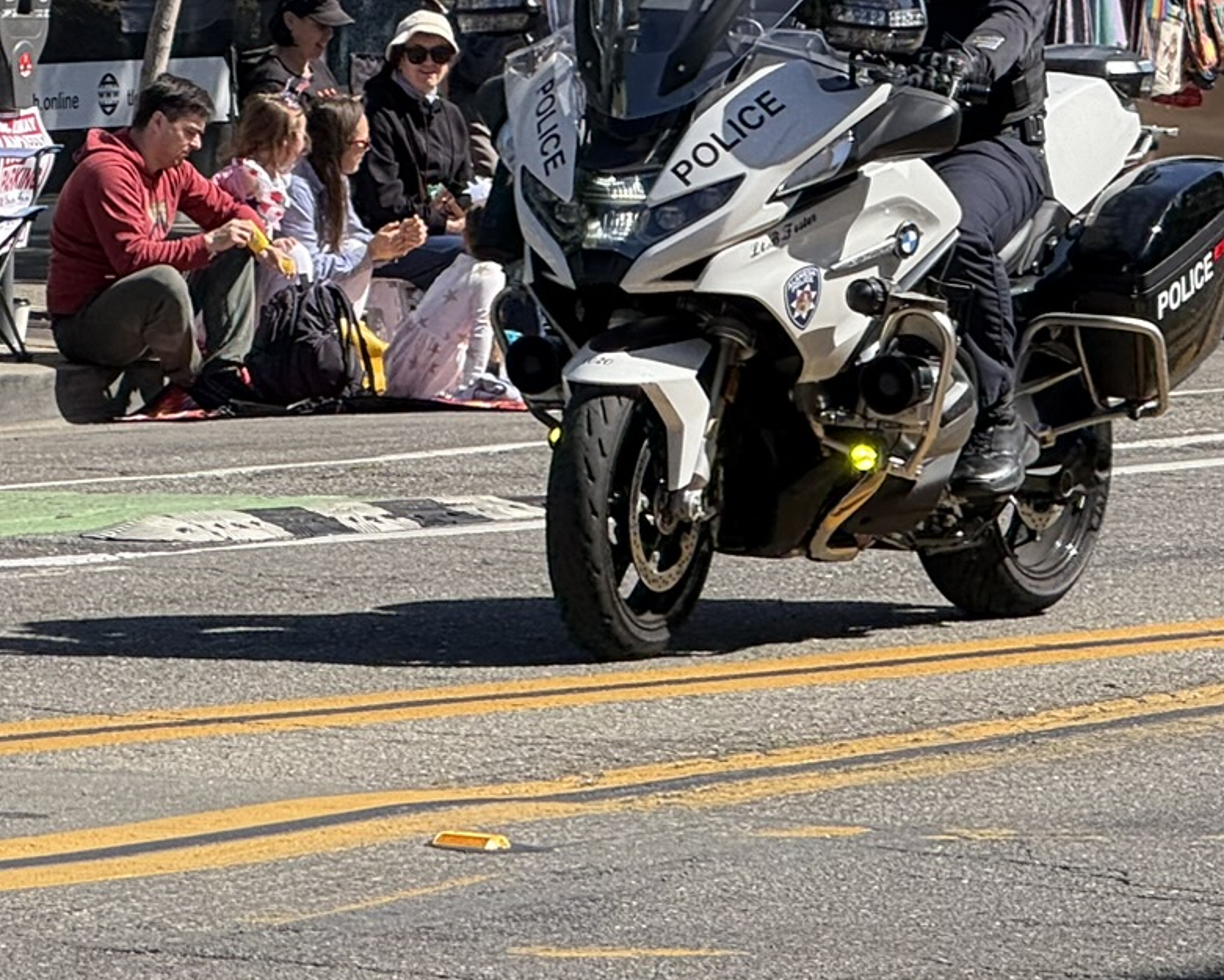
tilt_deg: -1.3
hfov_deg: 6.2
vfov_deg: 5.0
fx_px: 11123
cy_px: 119
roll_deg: -0.7
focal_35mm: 307
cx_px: -378
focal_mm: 15.66
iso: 64
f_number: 2.8
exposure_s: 1/776
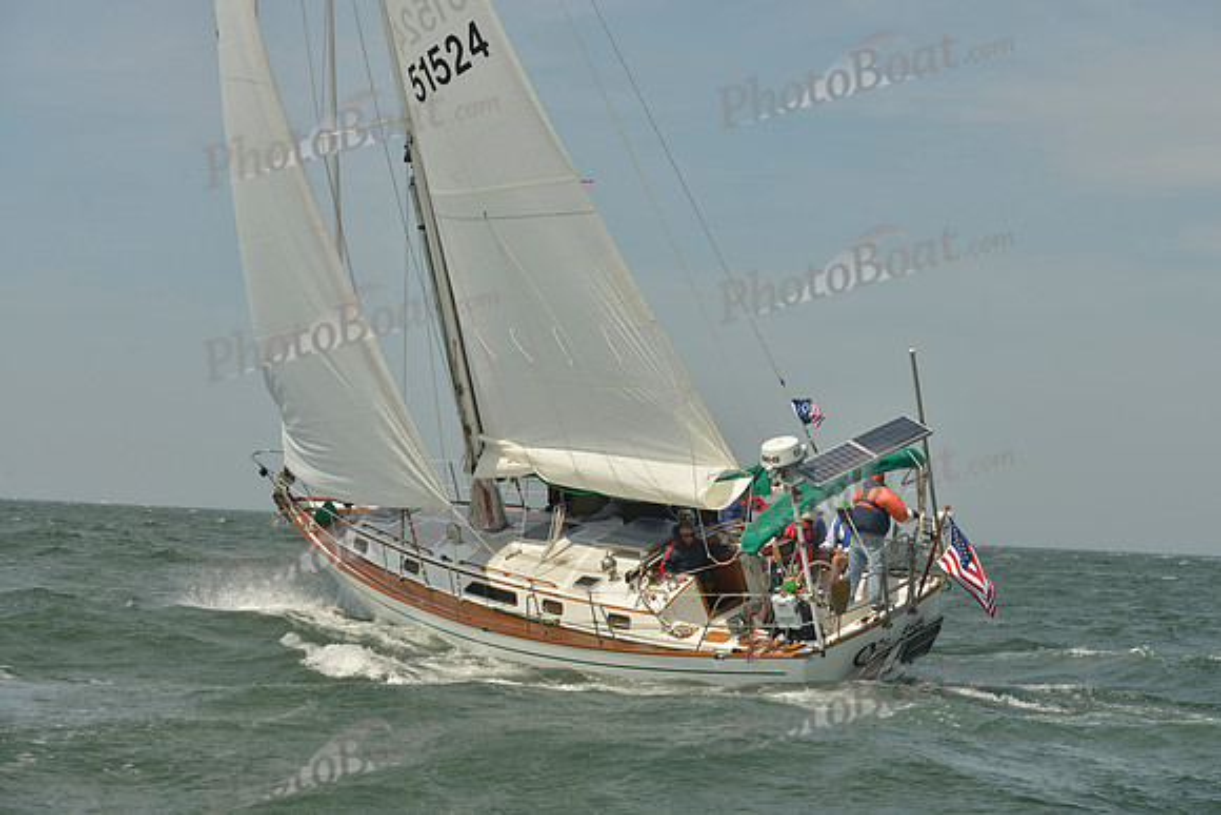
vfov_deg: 19.5
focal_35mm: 70
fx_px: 2375
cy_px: 408
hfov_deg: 28.8
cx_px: 610
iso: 200
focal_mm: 70
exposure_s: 1/1250
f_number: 8
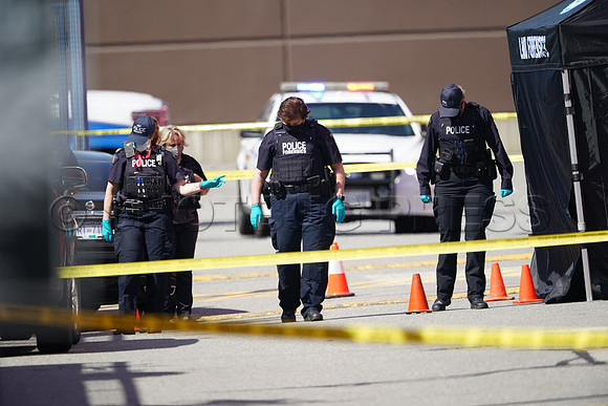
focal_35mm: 840
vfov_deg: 1.6
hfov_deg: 2.5
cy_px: 203
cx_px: 304
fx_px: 14189
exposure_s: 1/1600
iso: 640
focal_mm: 840
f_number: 5.6
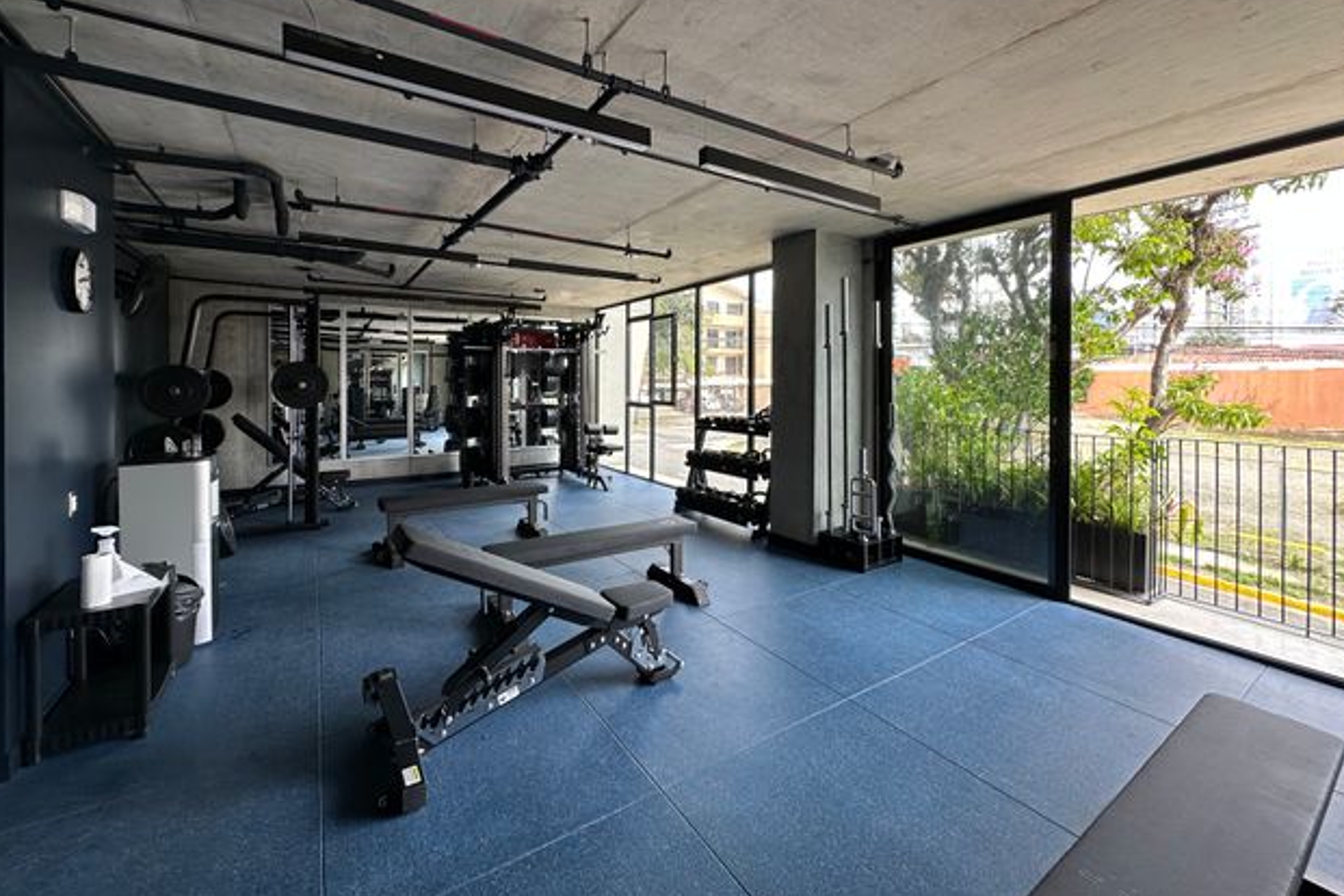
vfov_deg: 76.9
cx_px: 684
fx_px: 560
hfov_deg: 100.4
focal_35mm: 15
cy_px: 385
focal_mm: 2.22
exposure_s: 1/99
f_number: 2.2
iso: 80
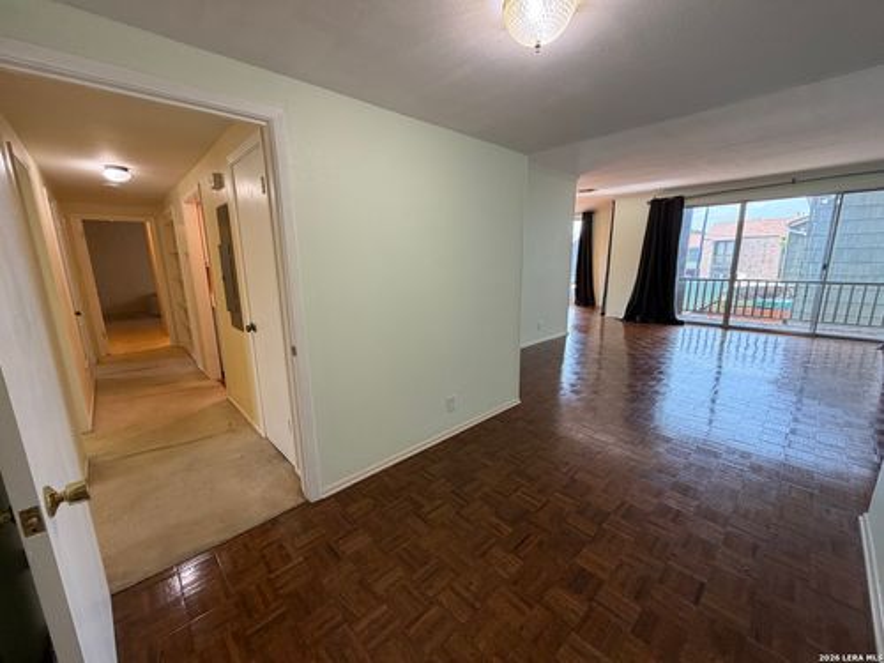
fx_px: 358
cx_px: 442
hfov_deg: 102.1
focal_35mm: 14
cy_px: 332
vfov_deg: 85.7
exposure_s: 1/120
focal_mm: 2.22
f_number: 2.2
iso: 160
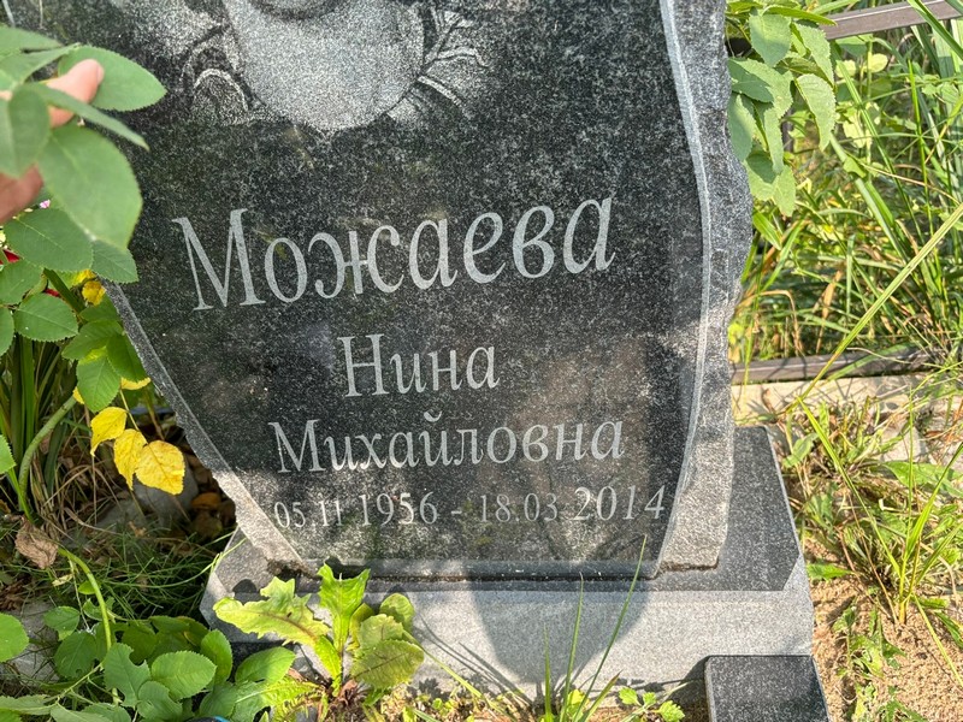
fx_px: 723
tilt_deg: -30.7
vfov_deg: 53.1
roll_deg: +12.8
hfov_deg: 67.3
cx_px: 482
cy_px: 361
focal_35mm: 26
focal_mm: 5.96
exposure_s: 1/421
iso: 50
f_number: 1.6
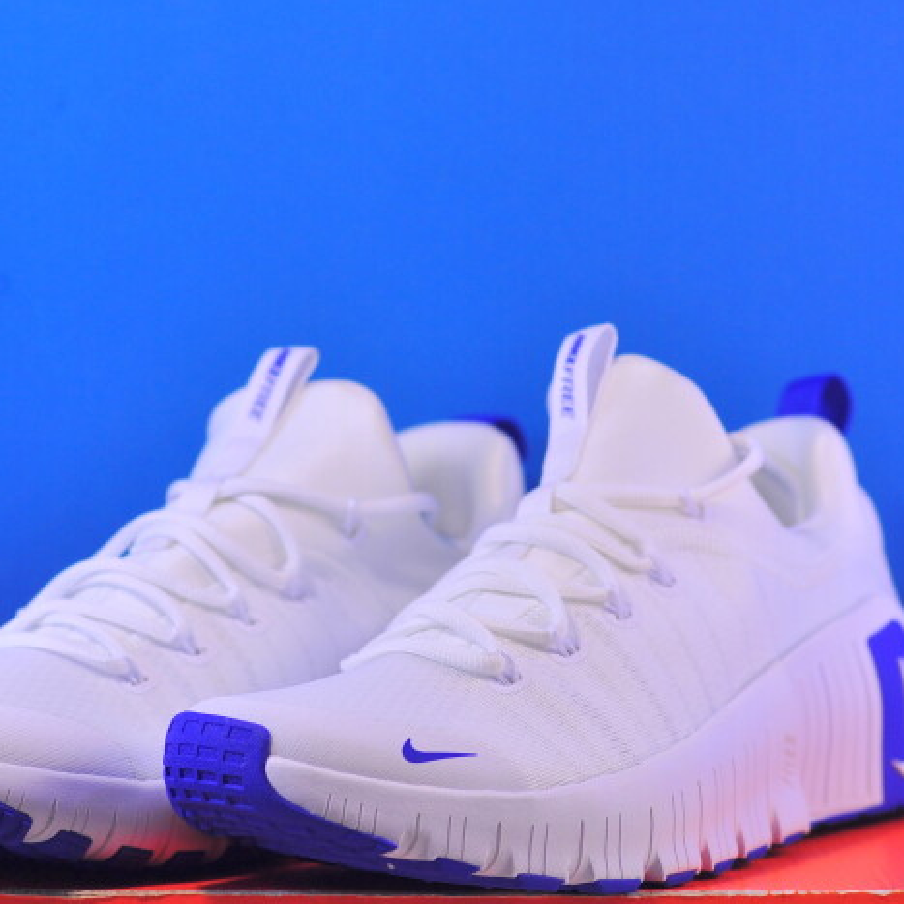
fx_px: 3220
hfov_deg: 16.0
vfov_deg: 16.0
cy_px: 479
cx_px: 403
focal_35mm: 109
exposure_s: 1/250
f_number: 3.2
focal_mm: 50
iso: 250
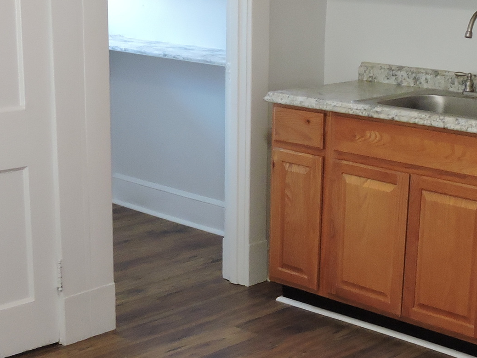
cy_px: 225
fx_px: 979
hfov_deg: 27.4
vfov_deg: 20.7
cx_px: 274
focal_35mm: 71
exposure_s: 1/30
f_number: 3.3
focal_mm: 4.3
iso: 280
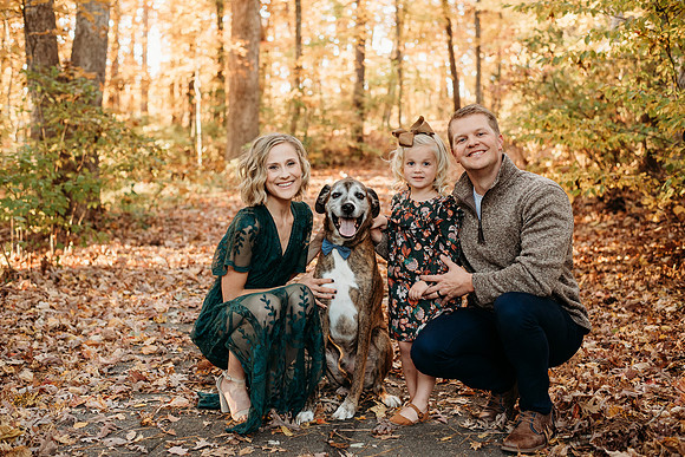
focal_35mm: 50
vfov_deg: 27.0
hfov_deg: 39.6
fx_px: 952
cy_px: 228
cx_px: 342
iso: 800
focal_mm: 50
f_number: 2.8
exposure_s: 1/160
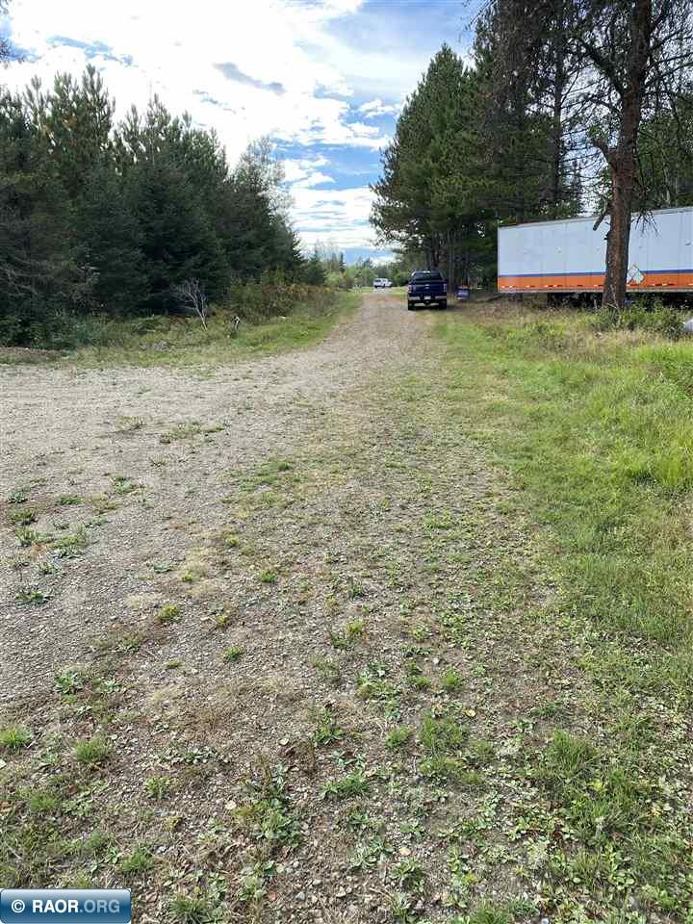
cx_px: 346
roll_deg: +0.1
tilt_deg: -13.0
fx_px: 694
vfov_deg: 67.3
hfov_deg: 53.1
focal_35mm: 26
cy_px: 462
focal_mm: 4.25
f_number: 1.8
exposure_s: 1/845
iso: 32
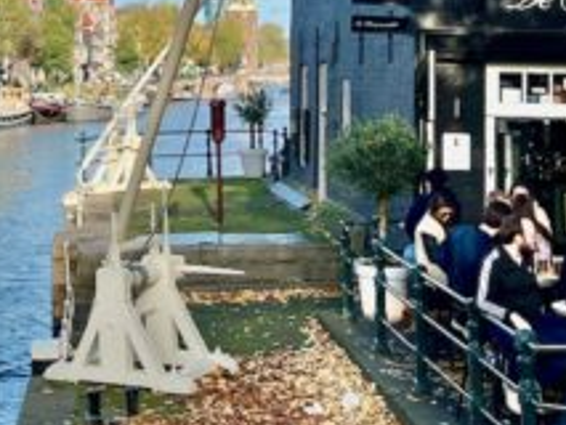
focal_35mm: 78
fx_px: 1276
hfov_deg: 24.8
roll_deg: +1.3
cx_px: 159
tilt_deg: +4.9
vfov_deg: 18.3
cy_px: -21
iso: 50
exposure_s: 1/2994
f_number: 1.5
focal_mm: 5.7
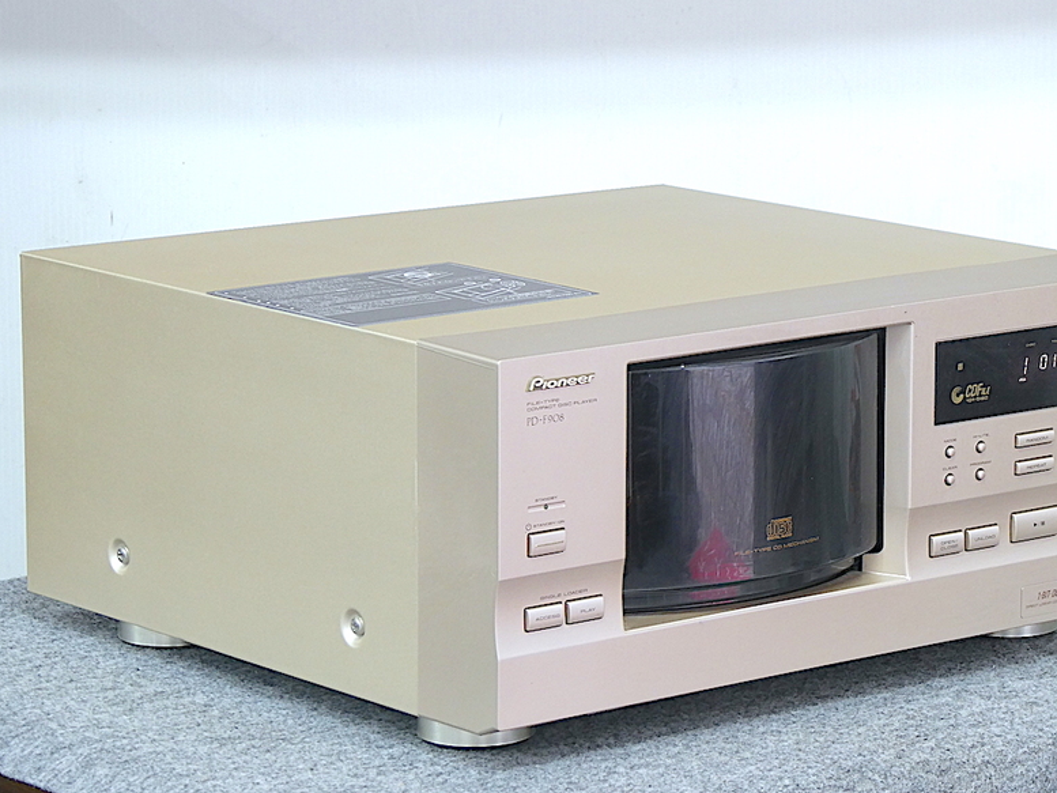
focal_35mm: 142
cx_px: 619
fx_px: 4337
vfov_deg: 10.4
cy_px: 461
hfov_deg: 13.9
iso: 200
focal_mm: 20.6
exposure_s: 1/2.5
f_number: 5.1
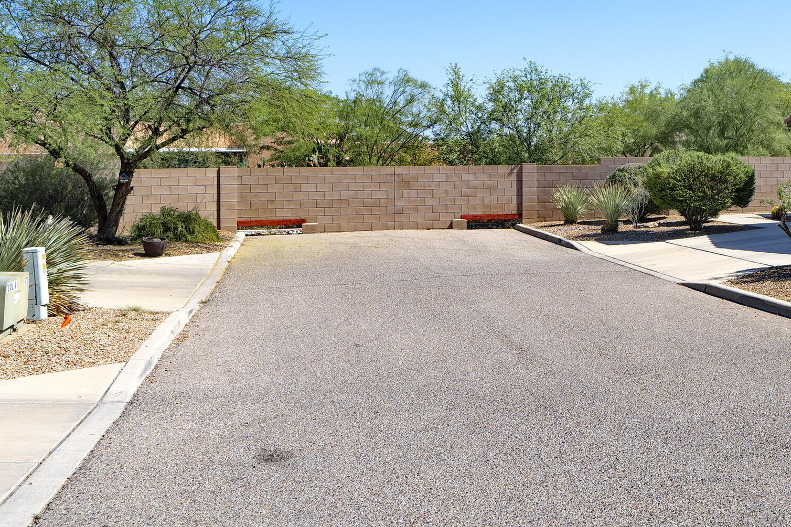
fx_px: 857
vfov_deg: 33.8
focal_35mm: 39
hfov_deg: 47.5
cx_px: 606
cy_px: 158
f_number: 9
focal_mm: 21
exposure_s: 1/160
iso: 100
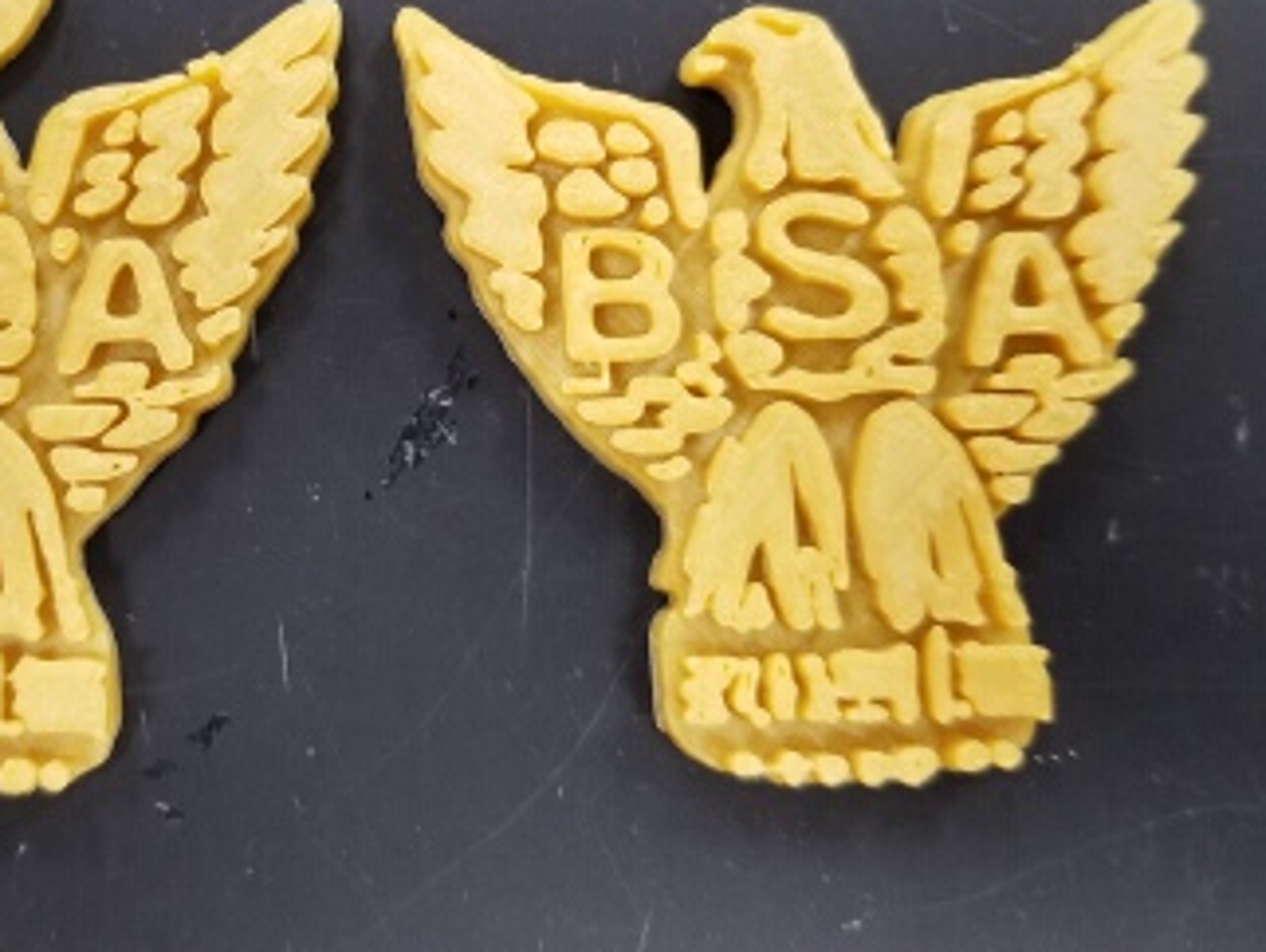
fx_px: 1574
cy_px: 224
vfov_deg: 32.9
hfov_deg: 42.8
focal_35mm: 43
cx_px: 352
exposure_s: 1/30
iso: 160
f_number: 1.7
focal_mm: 4.25
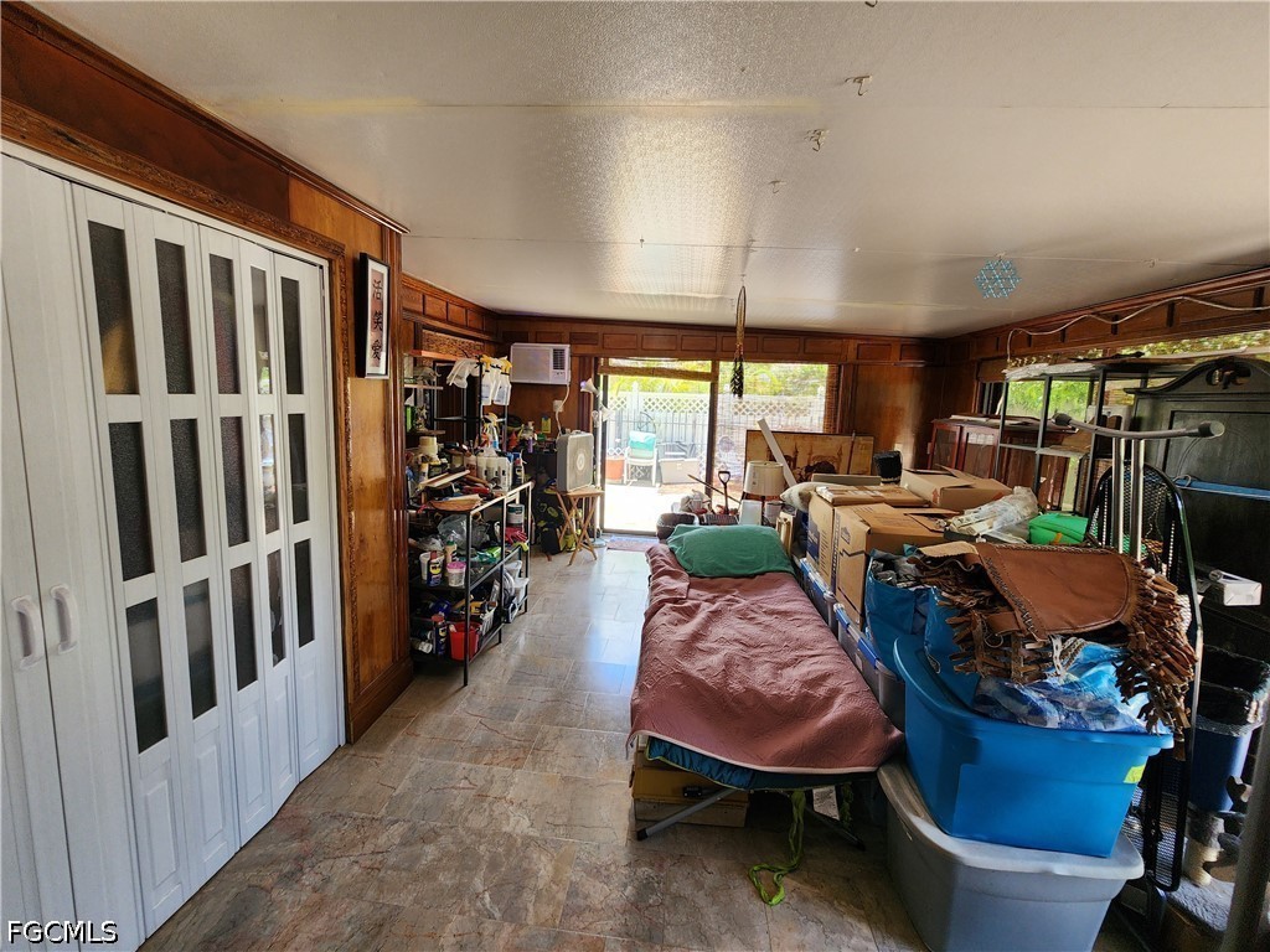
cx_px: 635
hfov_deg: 106.2
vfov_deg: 89.9
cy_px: 476
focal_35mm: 13
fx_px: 477
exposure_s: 1/60
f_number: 2.2
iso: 80
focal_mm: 2.2
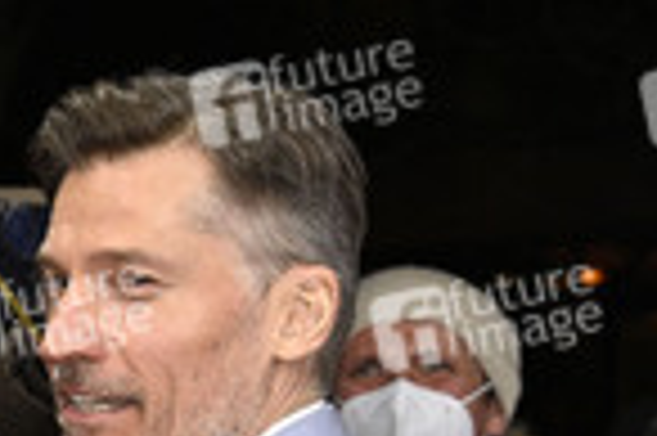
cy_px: 656
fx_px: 3482
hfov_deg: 10.6
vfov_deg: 7.1
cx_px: -83
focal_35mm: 191
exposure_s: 1/200
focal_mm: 62
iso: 1000
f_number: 5.6
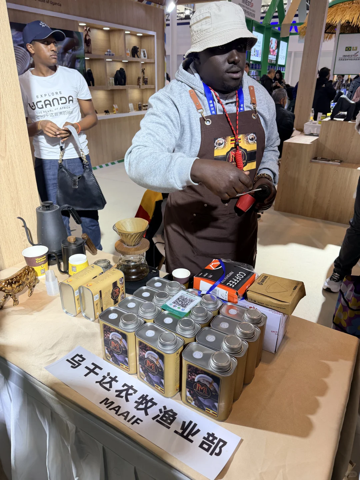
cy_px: 240
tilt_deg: -26.2
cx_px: 180
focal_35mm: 24
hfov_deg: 56.8
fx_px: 333
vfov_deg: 71.6
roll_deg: -0.4
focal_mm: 6.76
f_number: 1.78
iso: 64
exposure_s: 1/167
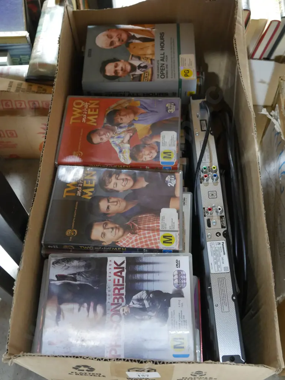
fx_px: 439
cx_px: 142
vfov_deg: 46.8
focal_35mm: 40
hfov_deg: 36.0
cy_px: 190
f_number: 4.4
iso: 3200
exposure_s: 1/40
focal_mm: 20
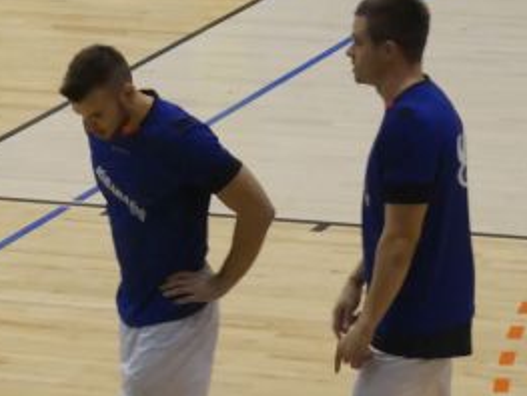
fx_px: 4147
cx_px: 104
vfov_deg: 5.5
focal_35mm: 272
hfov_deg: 7.3
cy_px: 256
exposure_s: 1/100
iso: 2500
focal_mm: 39
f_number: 5.6
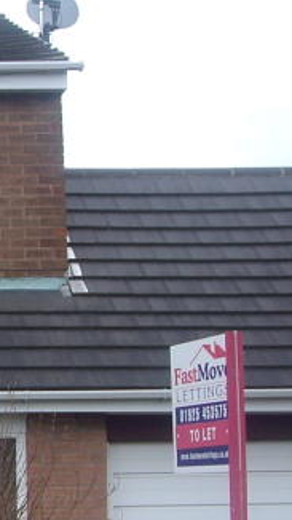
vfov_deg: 16.5
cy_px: 330
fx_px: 1792
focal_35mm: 130
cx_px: -359
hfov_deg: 8.6
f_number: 2.7
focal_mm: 6.2
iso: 64
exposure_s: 1/125
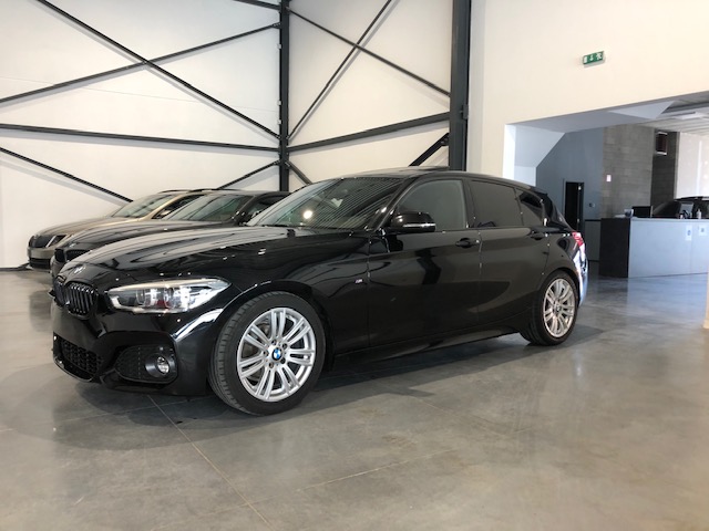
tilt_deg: -5.3
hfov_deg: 63.4
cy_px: 266
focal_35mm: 28
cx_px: 354
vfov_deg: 49.7
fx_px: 573
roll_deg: -0.4
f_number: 1.8
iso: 40
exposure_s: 1/33
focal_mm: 3.99
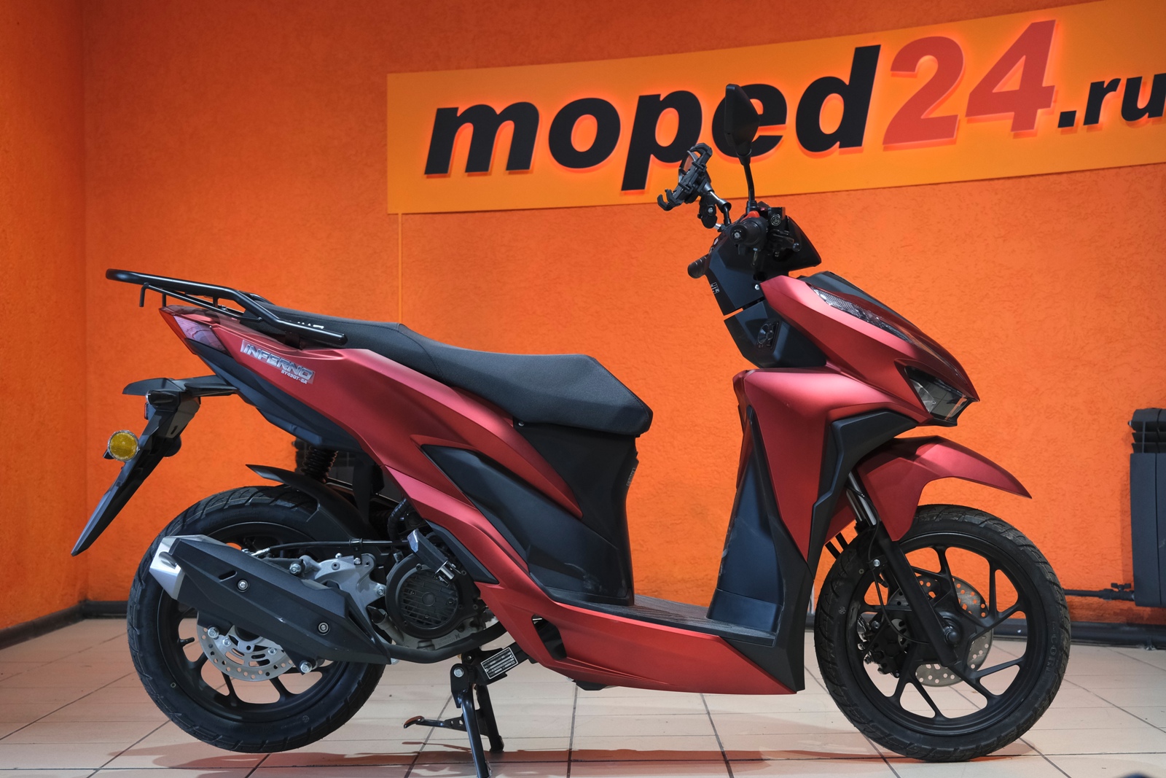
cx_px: 583
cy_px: 389
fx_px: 1749
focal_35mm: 54
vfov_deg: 25.1
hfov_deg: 36.9
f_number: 4
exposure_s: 1/100
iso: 1600
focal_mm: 35.8
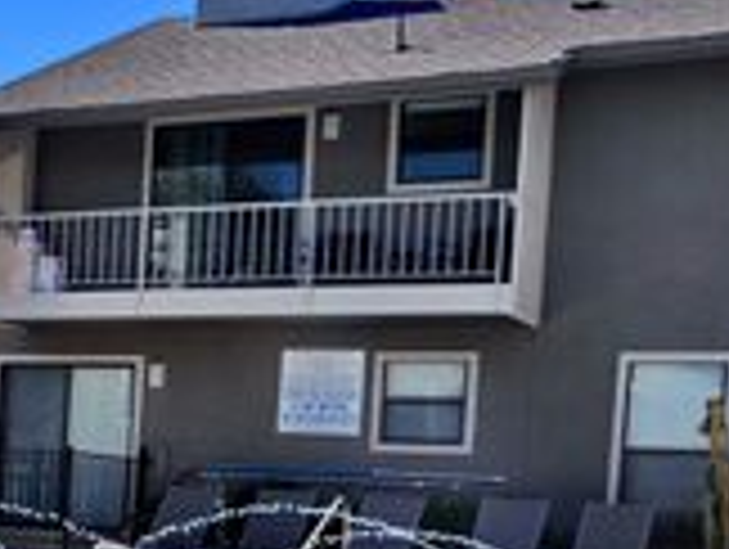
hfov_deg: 21.1
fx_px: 1687
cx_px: -324
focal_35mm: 80
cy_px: 634
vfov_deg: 17.7
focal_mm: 18
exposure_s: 1/200
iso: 200
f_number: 14
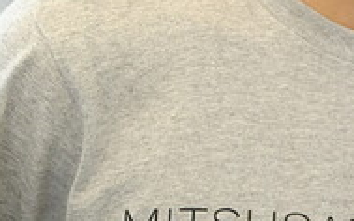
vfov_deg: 5.9
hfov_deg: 9.6
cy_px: -114
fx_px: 2103
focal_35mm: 218
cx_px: 318
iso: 200
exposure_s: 1/850
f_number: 2
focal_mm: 50
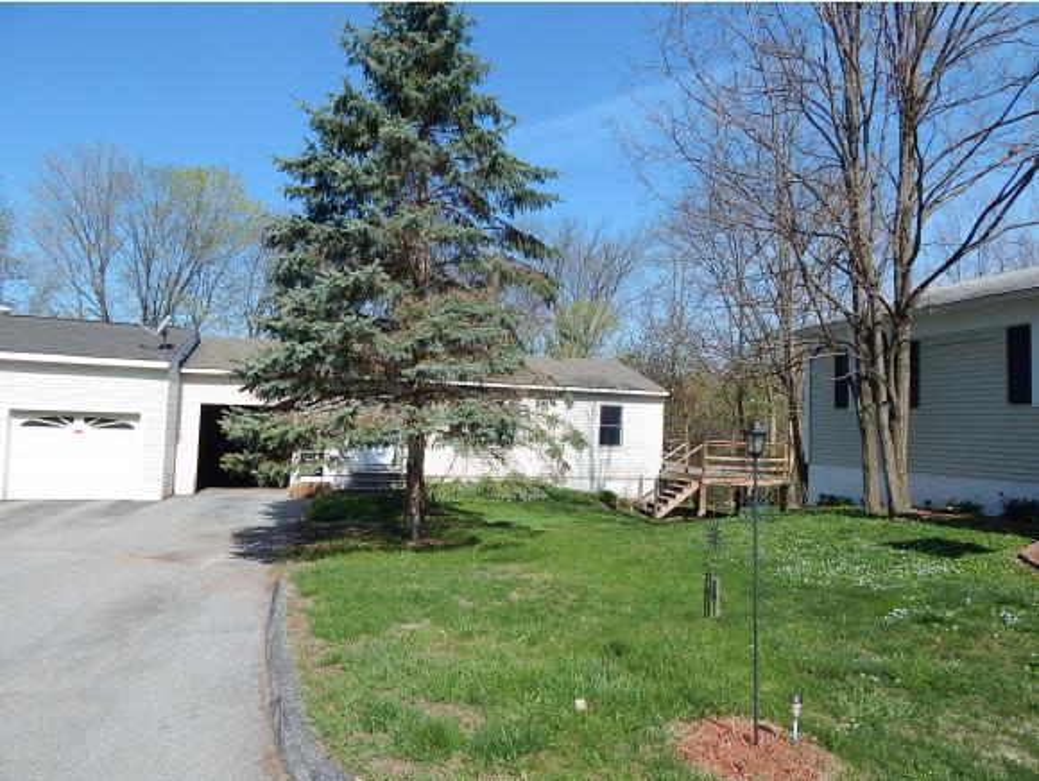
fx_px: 661
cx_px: 520
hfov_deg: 76.3
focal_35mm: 22
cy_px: 390
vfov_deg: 61.2
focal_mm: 4
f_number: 6
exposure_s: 1/400
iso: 125
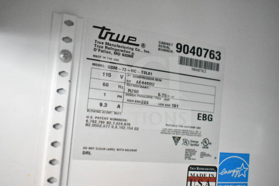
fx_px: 314
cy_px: 93
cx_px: 140
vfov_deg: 33.0
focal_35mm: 40
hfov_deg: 47.9
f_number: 4
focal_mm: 27
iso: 16000
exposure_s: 1/40
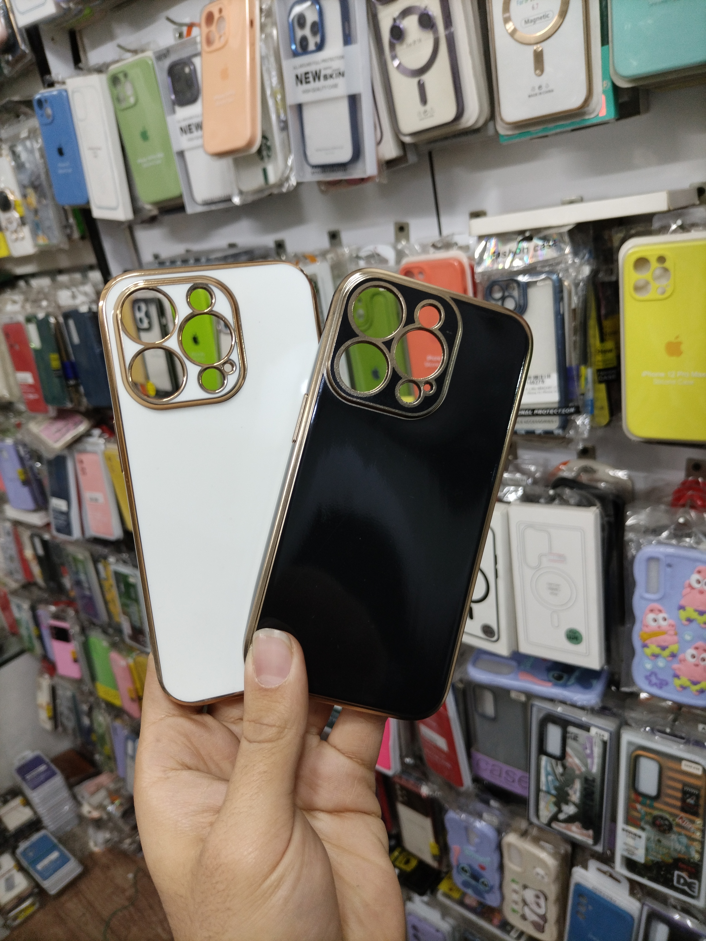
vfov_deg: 67.3
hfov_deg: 53.1
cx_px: 353
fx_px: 707
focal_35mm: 26
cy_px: 470
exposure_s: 1/50
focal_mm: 4.7
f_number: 1.8
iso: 200
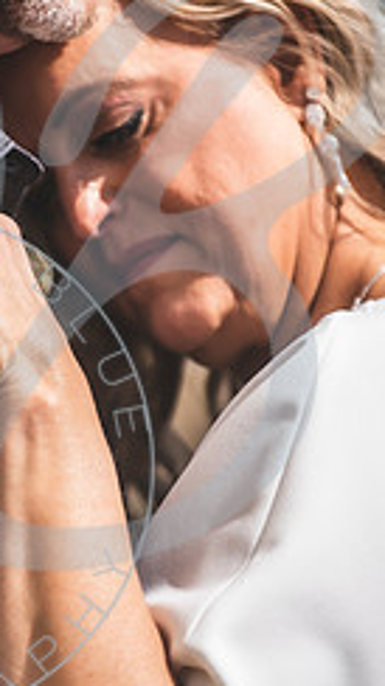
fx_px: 7015
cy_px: 253
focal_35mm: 386
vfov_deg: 5.6
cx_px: 20
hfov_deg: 3.1
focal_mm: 200
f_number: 2.8
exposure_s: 1/3200
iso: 100
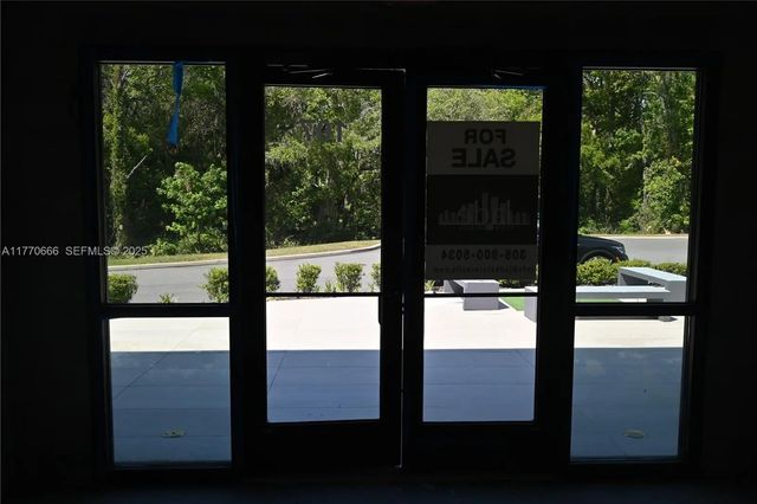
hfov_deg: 59.5
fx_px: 662
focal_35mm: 32
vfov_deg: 41.7
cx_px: 378
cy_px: 252
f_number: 6.3
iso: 100
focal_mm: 21
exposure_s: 1/320
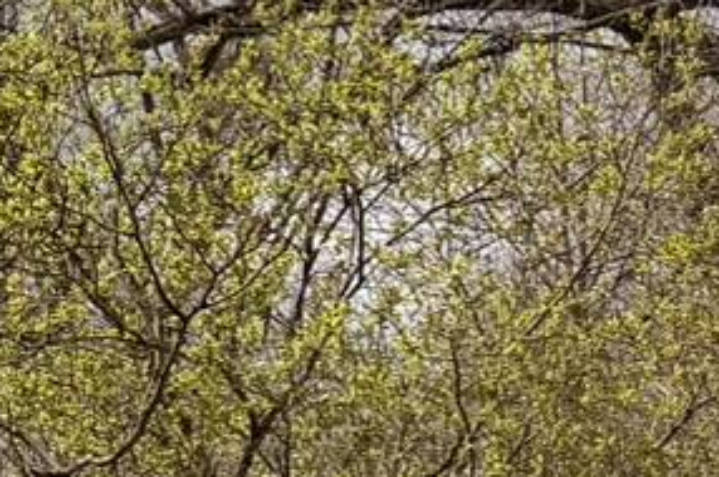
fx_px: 3571
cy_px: 314
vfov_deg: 7.6
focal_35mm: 179
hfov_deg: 8.9
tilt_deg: +9.2
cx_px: -1569
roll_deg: -0.6
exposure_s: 1/8130
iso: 100
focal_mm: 6.76
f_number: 1.78
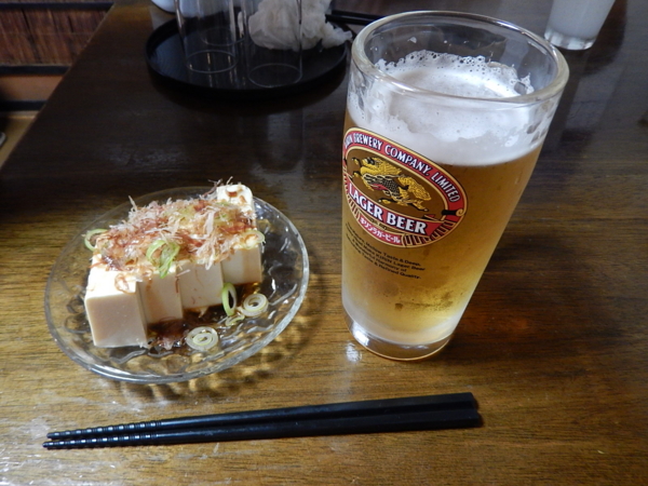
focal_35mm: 25
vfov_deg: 54.9
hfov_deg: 69.4
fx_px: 468
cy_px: 243
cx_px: 324
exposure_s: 1/8
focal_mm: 4.5
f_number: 3.4
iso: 400
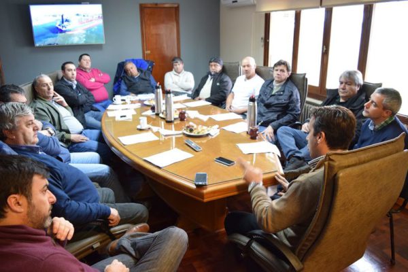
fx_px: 306
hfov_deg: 67.4
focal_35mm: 27
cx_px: 204
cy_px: 136
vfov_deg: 47.9
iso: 1000
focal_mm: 18
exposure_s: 1/30
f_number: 4
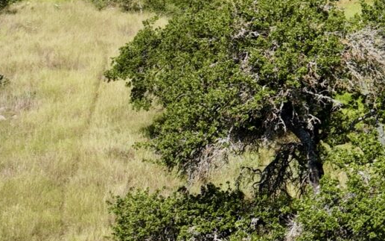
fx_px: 1322
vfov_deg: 10.4
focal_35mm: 126
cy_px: 54
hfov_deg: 14.0
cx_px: 769
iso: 100
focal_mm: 12.29
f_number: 4.5
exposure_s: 1/60
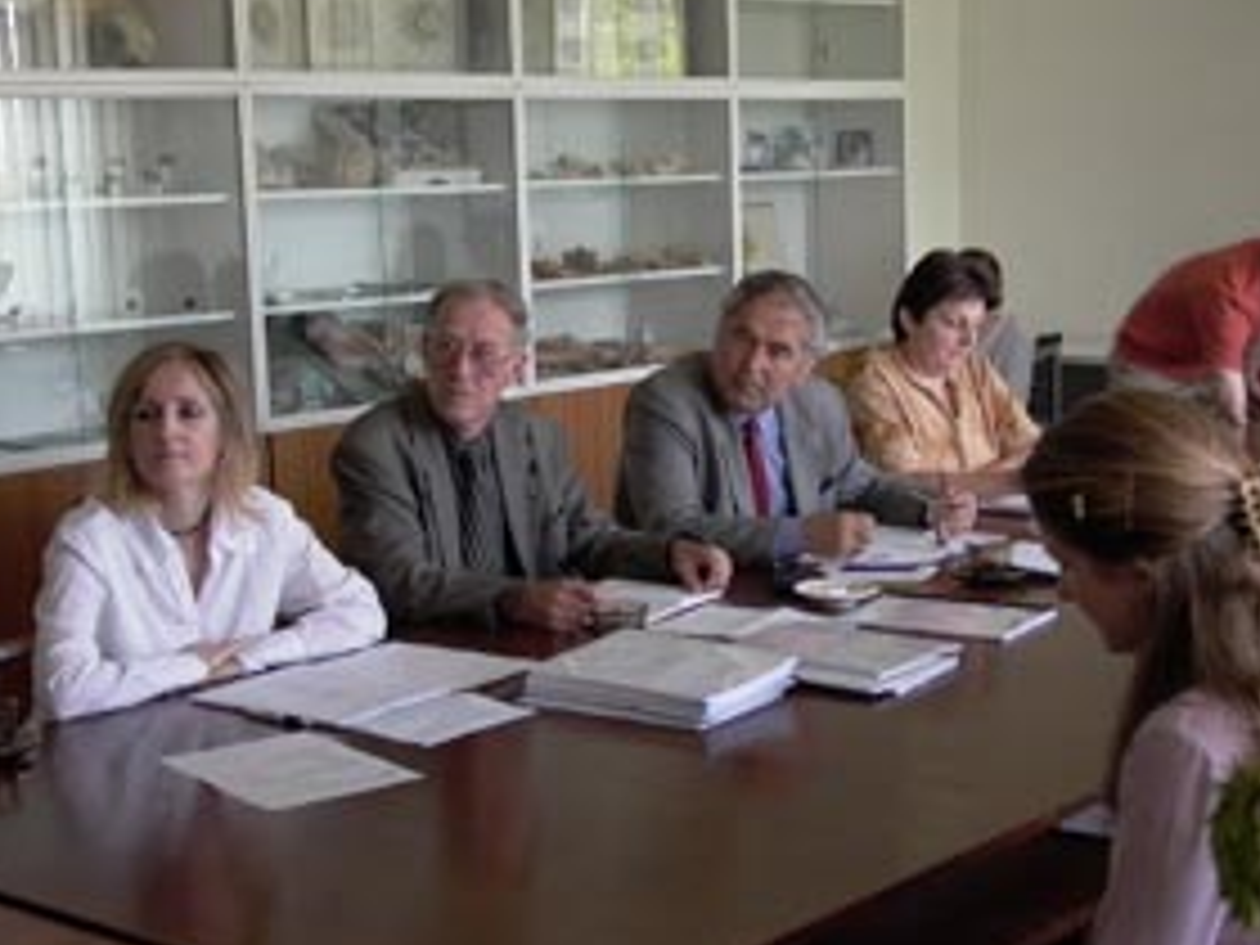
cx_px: 698
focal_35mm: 60
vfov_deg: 24.4
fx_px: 2184
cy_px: 403
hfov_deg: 32.2
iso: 100
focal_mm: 9.73
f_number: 2.2
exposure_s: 1/33.8
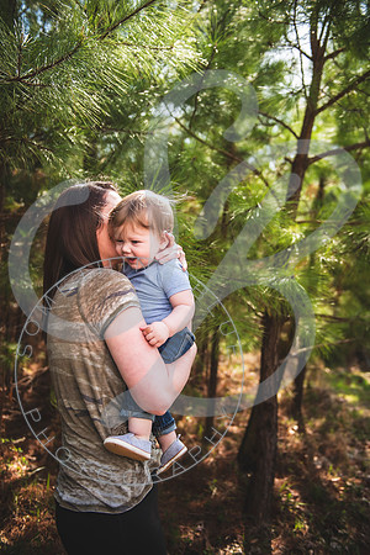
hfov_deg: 38.9
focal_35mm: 34
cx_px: 185
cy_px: 278
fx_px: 524
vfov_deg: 55.8
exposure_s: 1/640
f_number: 2.8
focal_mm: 34
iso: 100
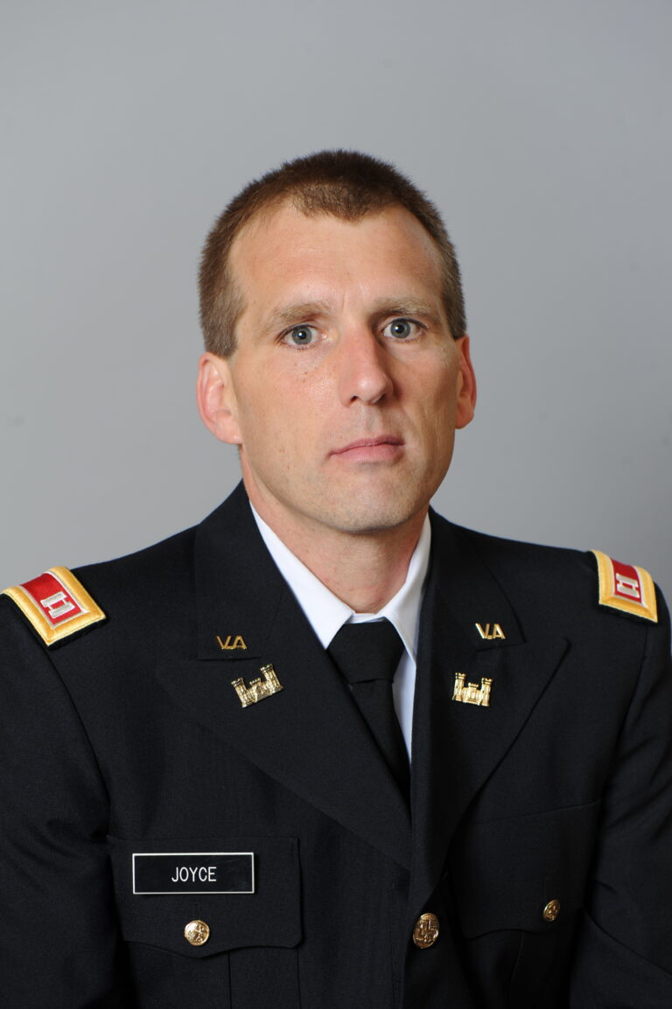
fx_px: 2943
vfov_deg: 19.5
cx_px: 336
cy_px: 504
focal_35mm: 105
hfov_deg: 13.0
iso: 200
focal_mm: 105
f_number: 5.6
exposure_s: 1/125
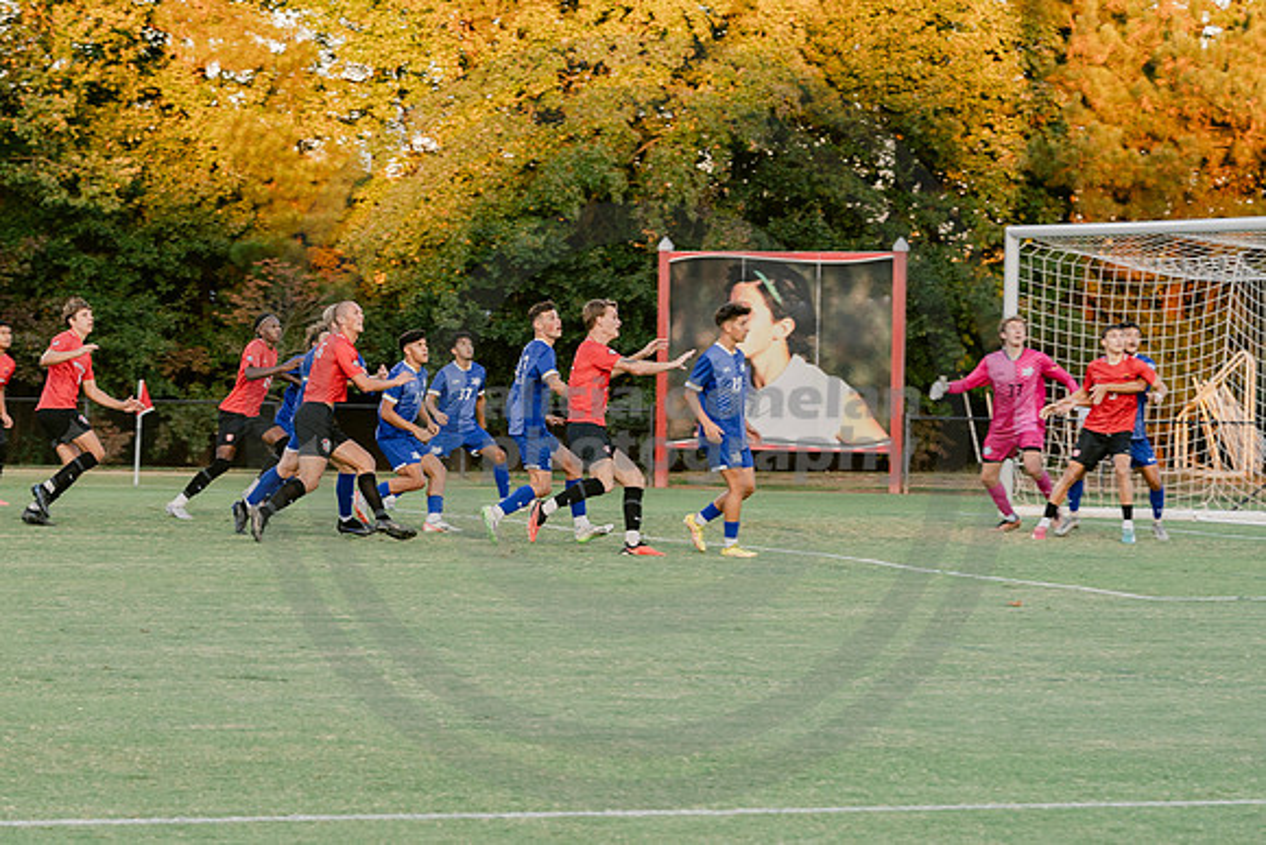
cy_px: 422
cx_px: 350
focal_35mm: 130
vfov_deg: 10.5
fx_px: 4583
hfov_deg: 15.7
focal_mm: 90
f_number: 4.5
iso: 640
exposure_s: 1/250
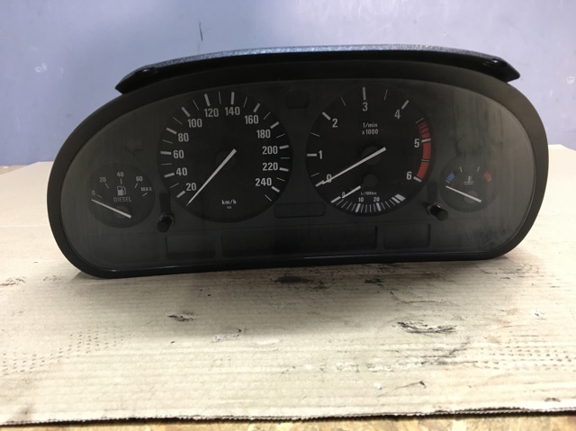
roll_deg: -0.8
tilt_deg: -15.3
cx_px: 288
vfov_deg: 48.2
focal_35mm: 29
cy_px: 216
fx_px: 482
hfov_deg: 61.7
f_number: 2.2
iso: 125
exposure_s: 1/33
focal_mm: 4.15
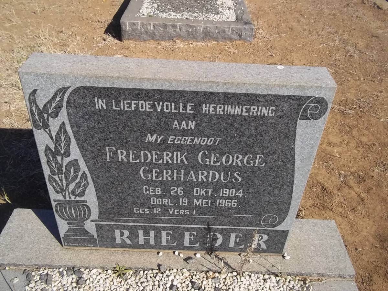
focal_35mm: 32
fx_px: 359
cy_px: 146
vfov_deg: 44.2
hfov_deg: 56.8
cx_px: 194
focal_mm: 5.7
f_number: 5.5
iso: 80
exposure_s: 1/500
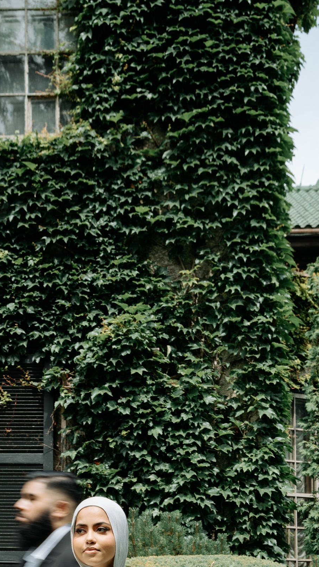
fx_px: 1053
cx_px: 87
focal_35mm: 70
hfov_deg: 17.2
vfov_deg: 28.5
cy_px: 556
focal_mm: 28
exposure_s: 1/30
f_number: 6.3
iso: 50
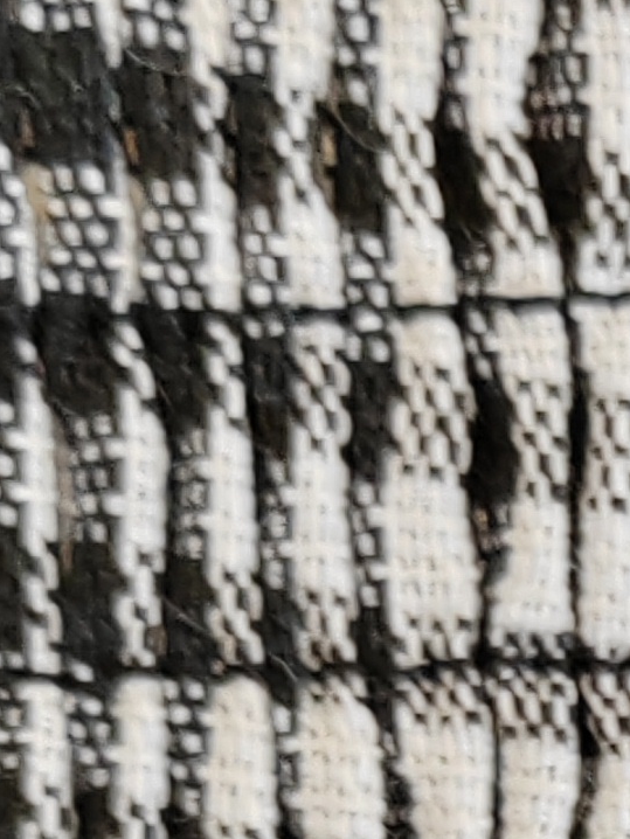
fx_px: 3735
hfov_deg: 9.0
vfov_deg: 11.7
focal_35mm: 154
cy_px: 1582
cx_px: 1307
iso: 400
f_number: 1.9
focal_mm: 5.52
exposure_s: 1/50
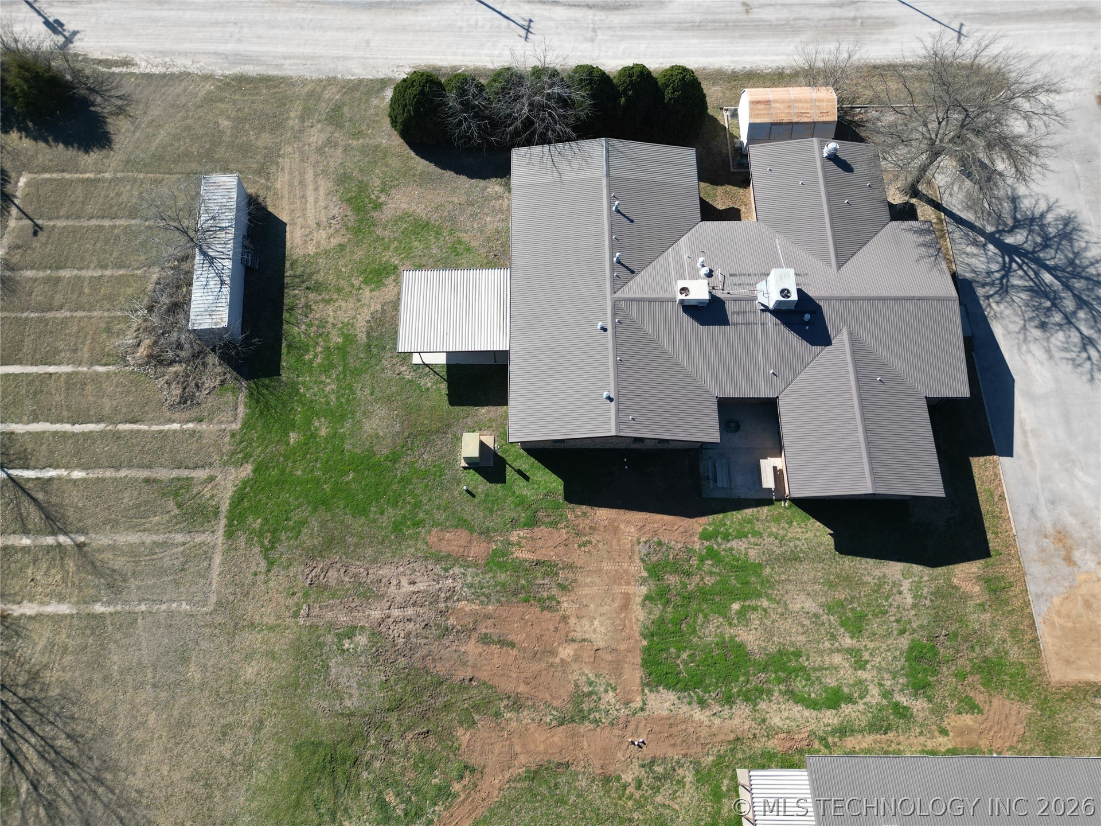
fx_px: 763
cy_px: 413
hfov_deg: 71.6
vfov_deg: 56.8
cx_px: 550
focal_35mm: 24
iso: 120
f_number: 1.7
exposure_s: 1/1600
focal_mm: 6.72
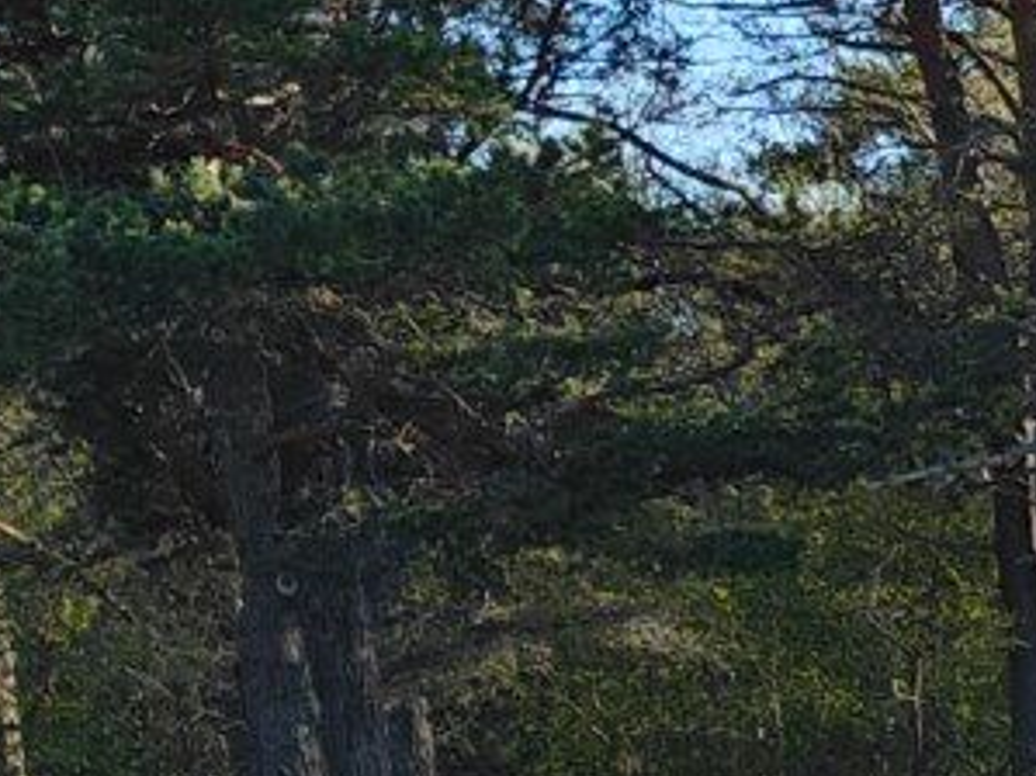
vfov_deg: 6.9
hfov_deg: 8.3
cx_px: 2831
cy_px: 1391
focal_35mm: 209
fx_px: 6253
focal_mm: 5.59
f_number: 1.8
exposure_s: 1/1395
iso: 50
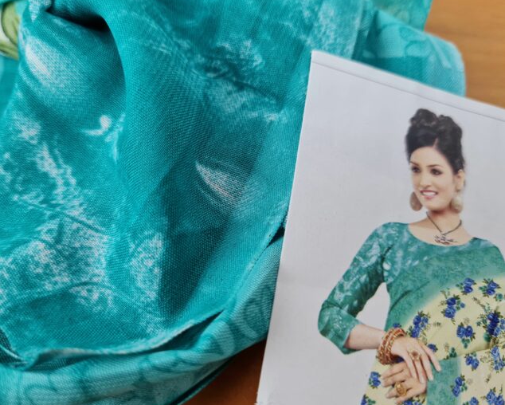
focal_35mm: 28
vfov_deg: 51.6
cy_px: 202
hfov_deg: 62.0
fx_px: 419
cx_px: 227
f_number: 1.8
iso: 80
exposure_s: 1/120
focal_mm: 5.4
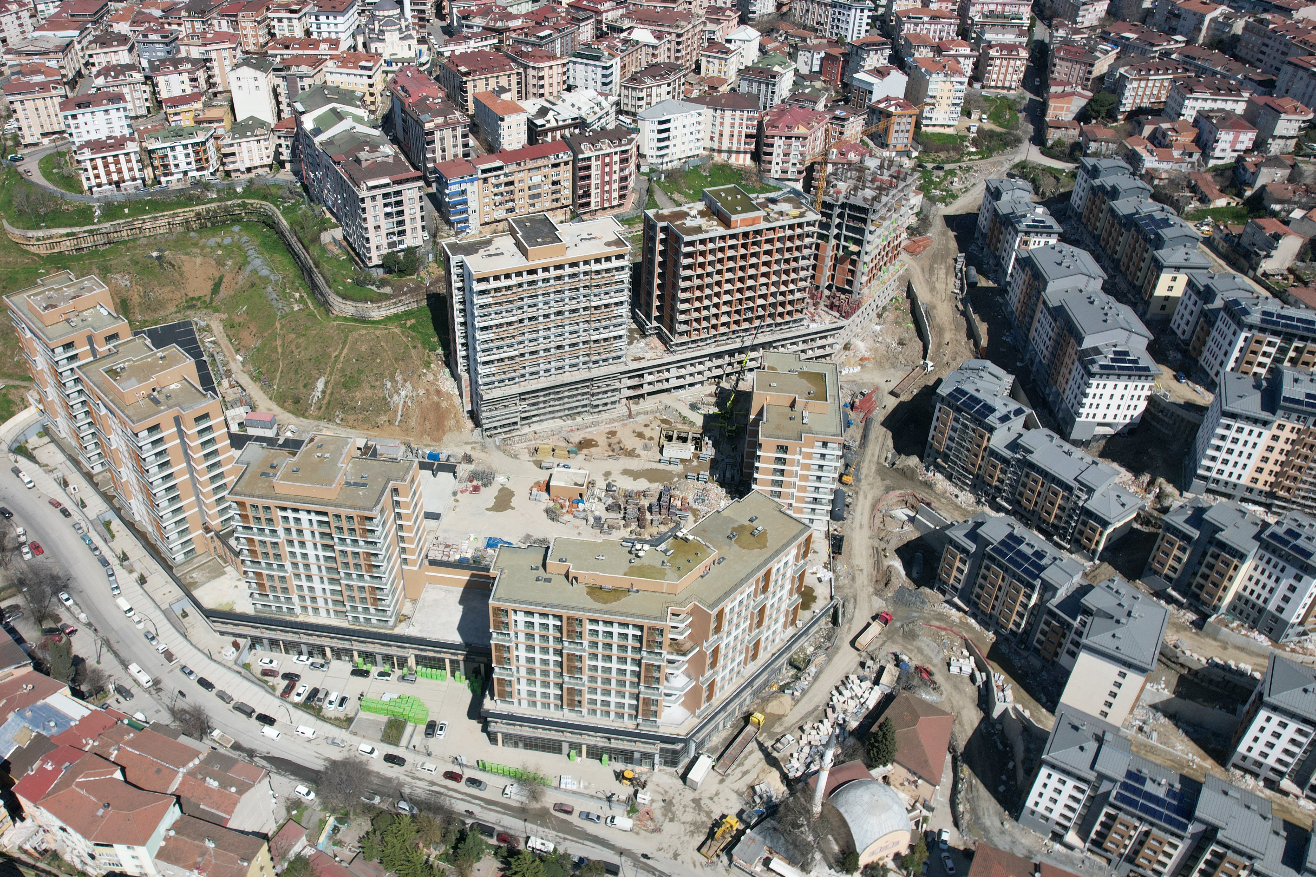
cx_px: 580
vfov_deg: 47.9
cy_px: 422
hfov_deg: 67.2
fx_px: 987
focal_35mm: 27
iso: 130
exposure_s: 1/800
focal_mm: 8.38
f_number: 2.8
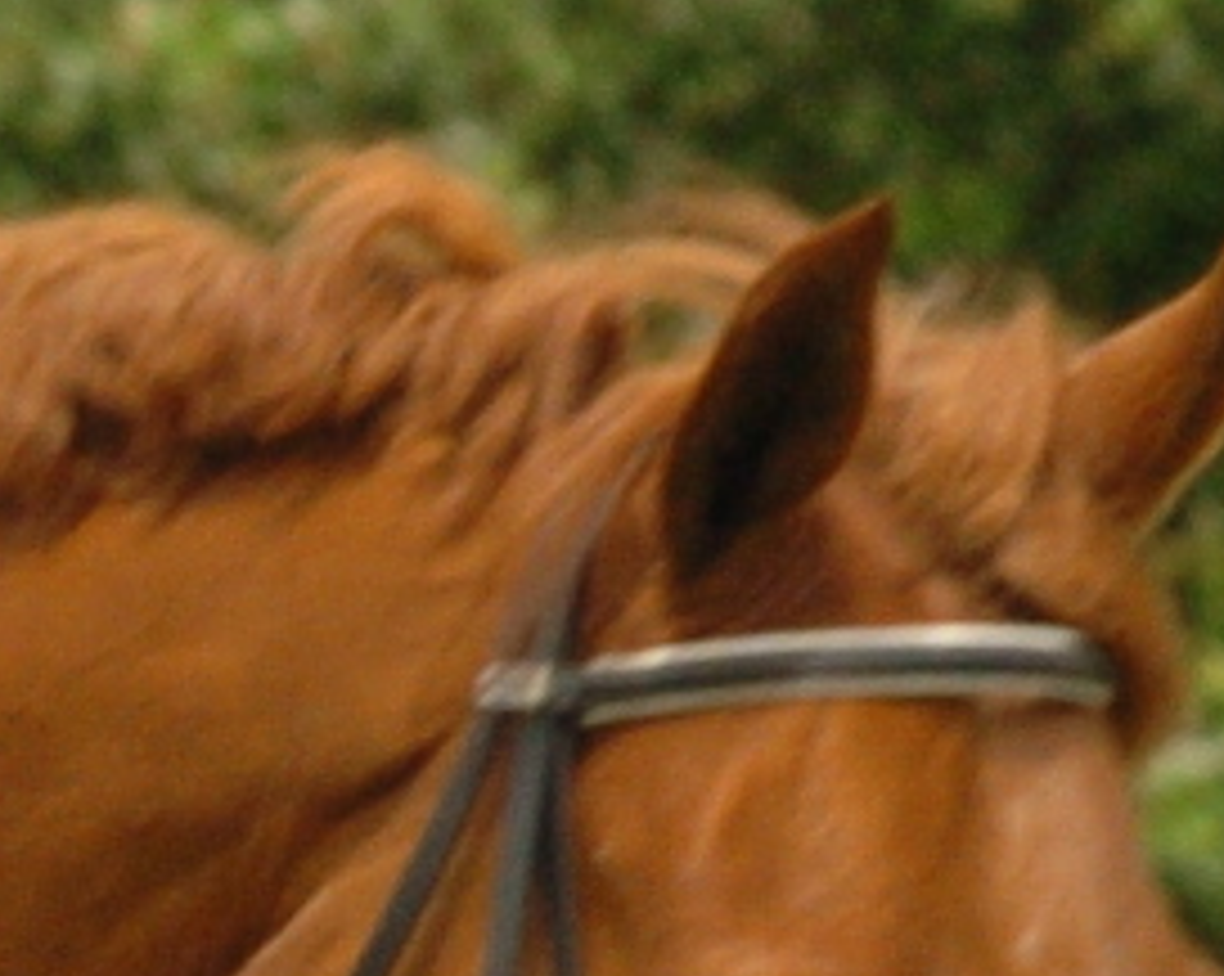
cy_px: 1579
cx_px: -580
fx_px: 73749
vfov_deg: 0.8
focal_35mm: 2038
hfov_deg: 1.0
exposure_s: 1/500
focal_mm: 160
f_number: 8
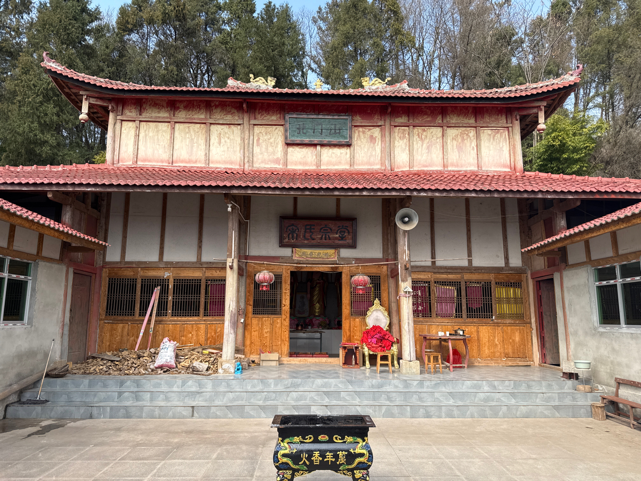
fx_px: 444
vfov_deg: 56.8
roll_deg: -0.3
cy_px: 240
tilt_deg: +9.4
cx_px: 320
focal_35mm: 24
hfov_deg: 71.6
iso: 80
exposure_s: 1/1493
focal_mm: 6.76
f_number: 1.78
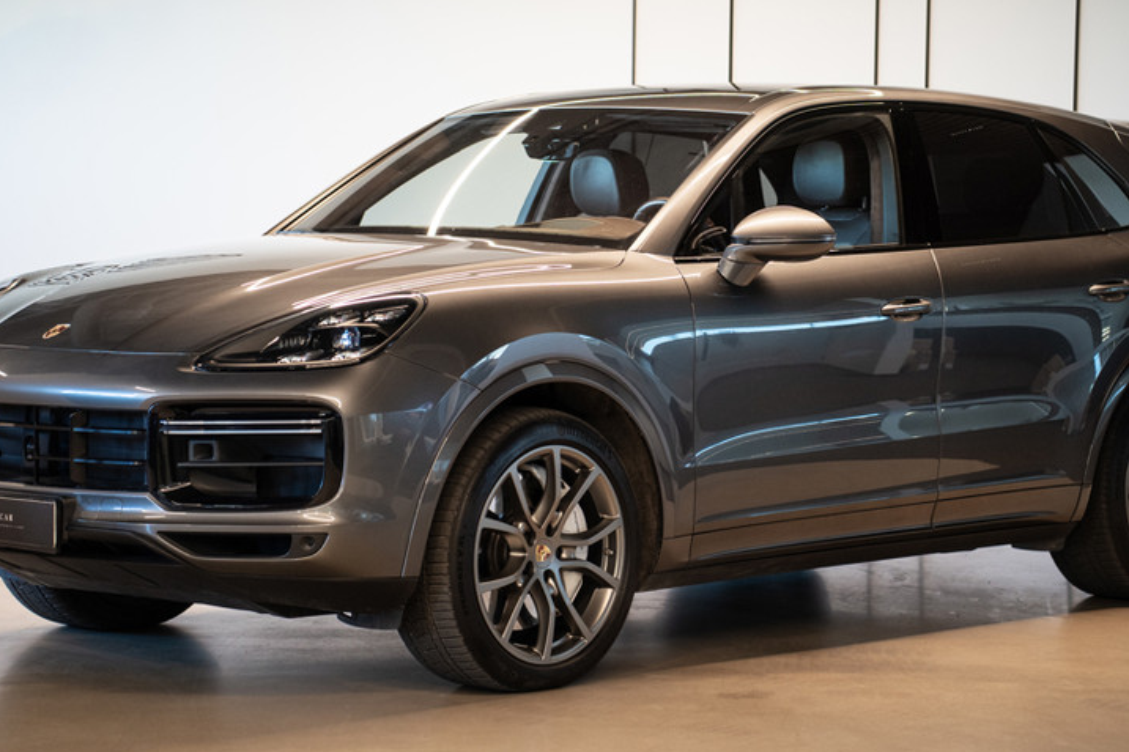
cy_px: 289
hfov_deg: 20.6
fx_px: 3105
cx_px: 589
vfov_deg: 13.8
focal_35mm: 99
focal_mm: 75
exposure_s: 1/100
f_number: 2.8
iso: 1000
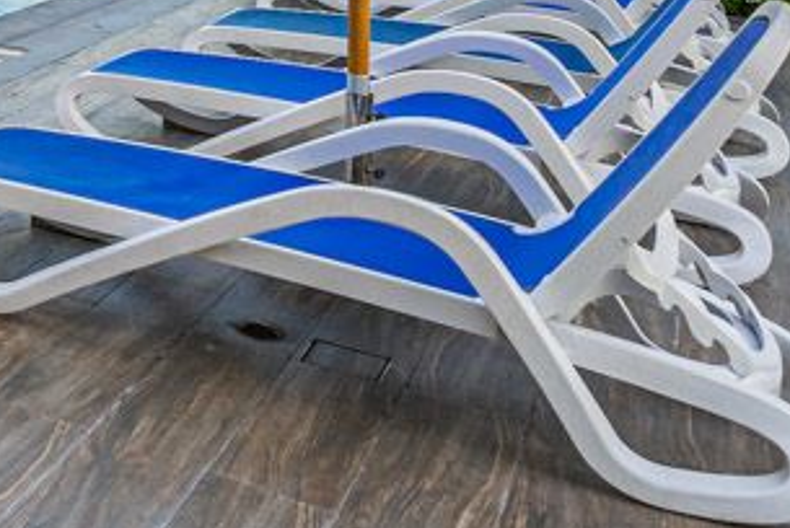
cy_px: -202
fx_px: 1208
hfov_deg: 24.6
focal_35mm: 55
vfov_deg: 21.7
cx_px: -490
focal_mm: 14
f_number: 5.6
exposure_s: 1/160
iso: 100
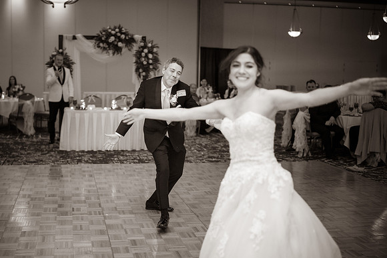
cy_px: 143
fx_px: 494
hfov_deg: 42.3
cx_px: 135
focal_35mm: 46
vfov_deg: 29.3
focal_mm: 35
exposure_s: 1/320
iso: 2000
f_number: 1.2
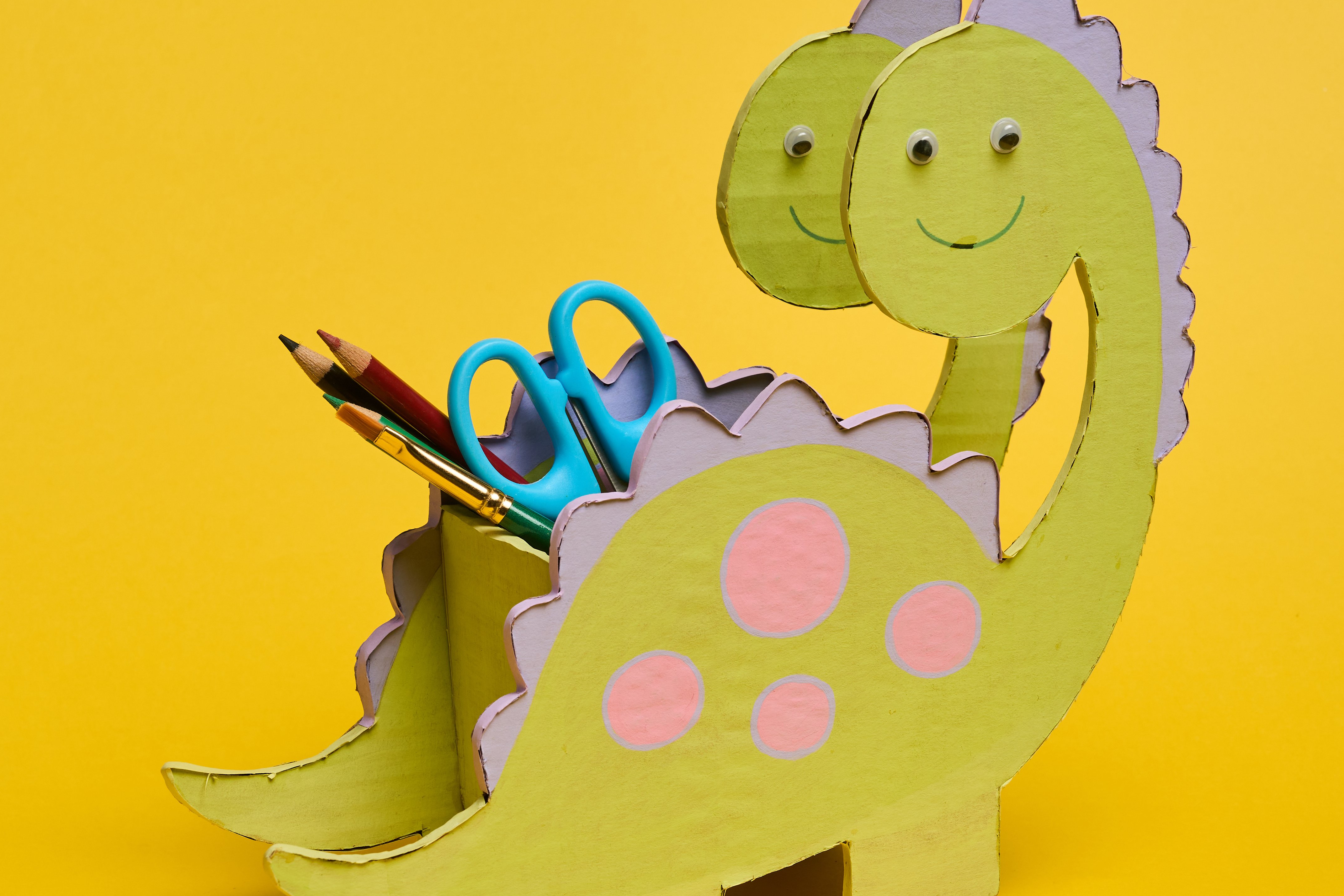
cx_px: 724
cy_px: 470
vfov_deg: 14.0
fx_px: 3658
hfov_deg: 20.8
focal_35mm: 98
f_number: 13
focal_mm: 70
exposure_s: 1/100
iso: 250
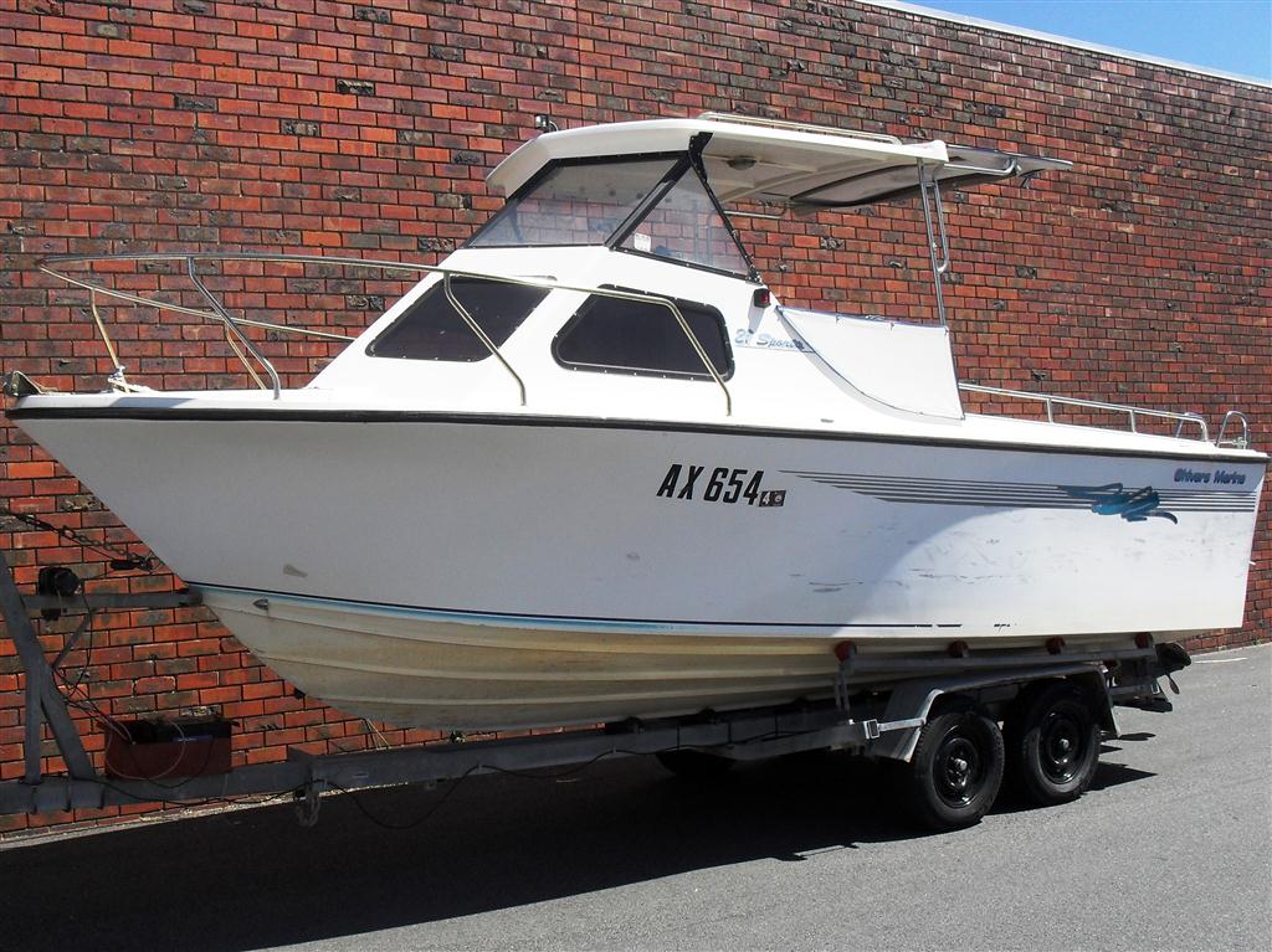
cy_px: 476
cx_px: 636
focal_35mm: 35
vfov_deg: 40.7
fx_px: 1286
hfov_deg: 52.6
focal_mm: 6.3
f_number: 8.4
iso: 100
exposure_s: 1/250
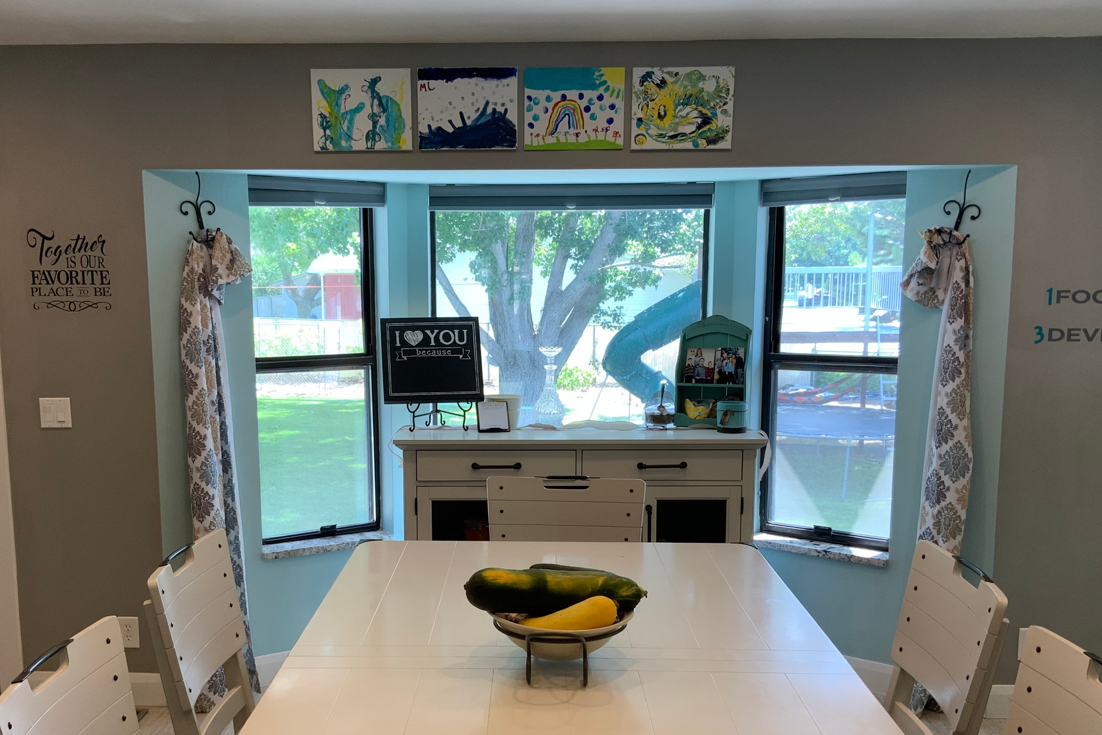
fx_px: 1133
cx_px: 504
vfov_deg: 35.8
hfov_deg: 51.8
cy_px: 443
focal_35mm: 37
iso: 40
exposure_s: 1/120
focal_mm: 3
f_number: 1.8
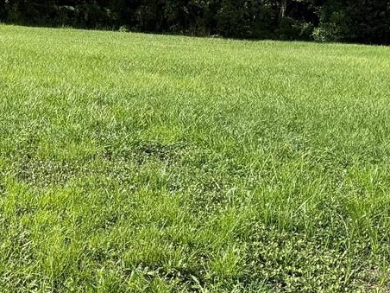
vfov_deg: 17.1
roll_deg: -2.1
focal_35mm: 85
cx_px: -53
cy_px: 18
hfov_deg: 21.7
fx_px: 958
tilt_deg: -0.4
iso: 80
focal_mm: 6.76
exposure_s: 1/2232
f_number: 1.78
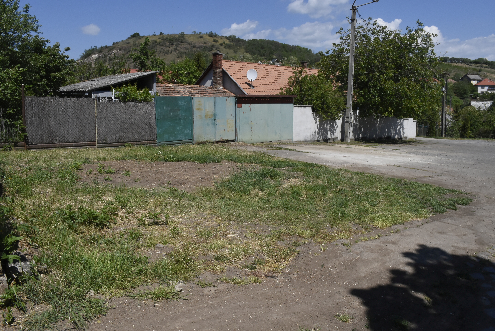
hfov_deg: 67.4
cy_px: 166
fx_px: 371
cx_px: 248
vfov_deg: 48.0
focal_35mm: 27
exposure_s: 1/1000
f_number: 16
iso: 800
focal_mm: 18
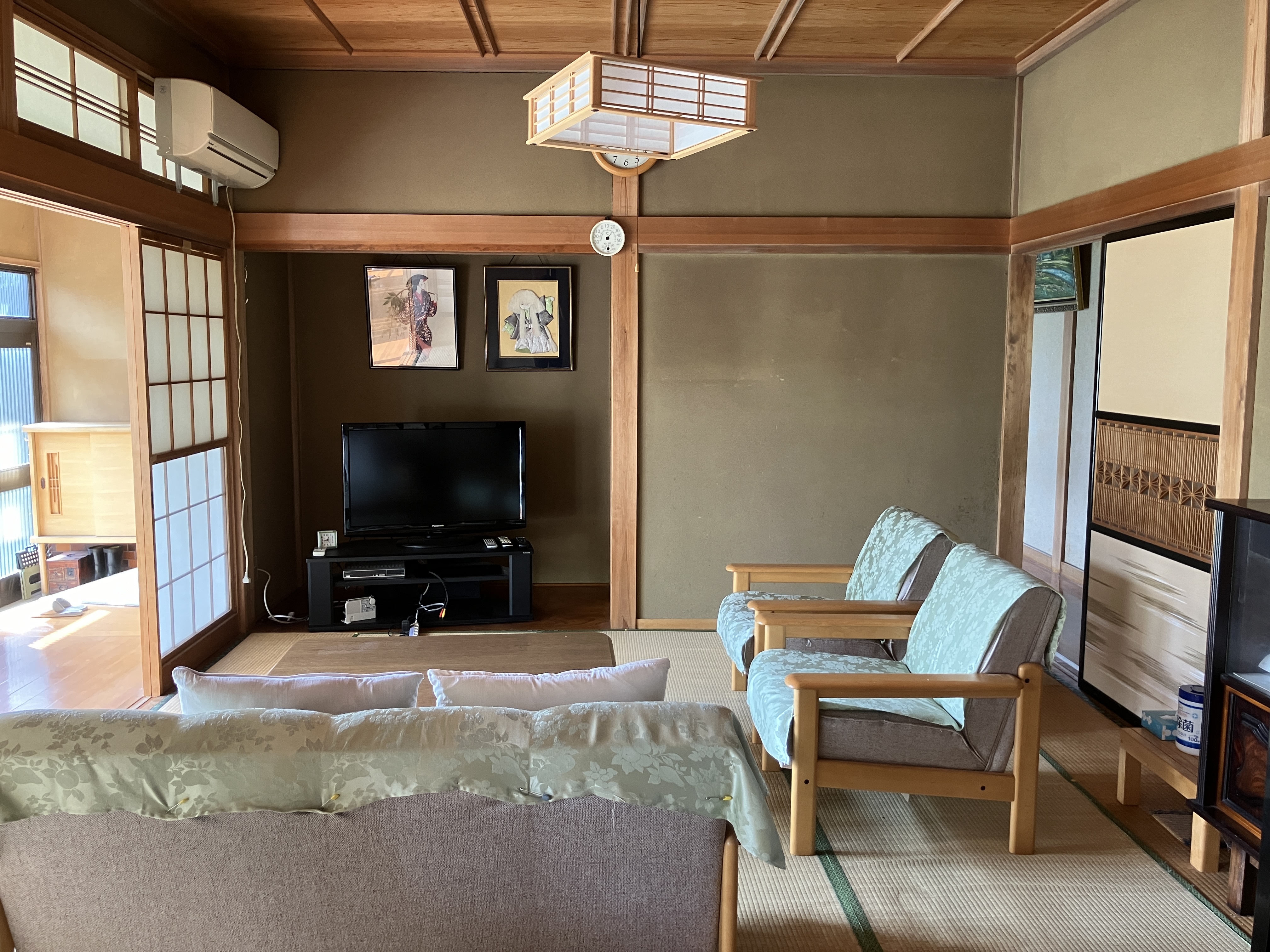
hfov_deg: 63.4
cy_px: 476
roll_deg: +0.1
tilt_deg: -6.2
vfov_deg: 49.7
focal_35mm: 28
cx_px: 635
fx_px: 1027
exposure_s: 1/60
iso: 125
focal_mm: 3.99
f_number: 1.8
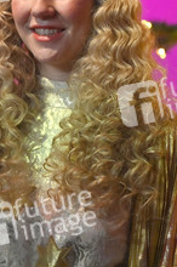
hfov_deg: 10.3
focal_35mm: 133
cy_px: 38
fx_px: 984
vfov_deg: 15.3
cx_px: 70
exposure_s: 1/400
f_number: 2.8
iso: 2500
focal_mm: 73
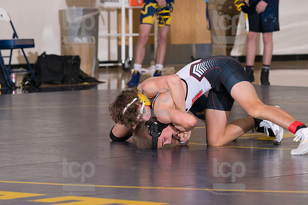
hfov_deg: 7.1
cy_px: 102
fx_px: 2497
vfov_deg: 4.7
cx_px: 154
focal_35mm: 292
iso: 2000
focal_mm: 195
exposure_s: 1/250
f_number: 5.6
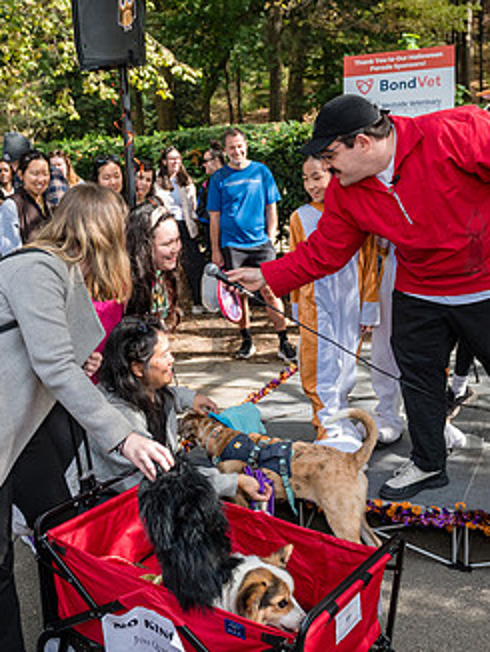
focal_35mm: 41
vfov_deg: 45.7
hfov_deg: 35.1
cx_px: 216
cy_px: 338
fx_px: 773
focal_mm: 24
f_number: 4
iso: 1000
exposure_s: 1/1600
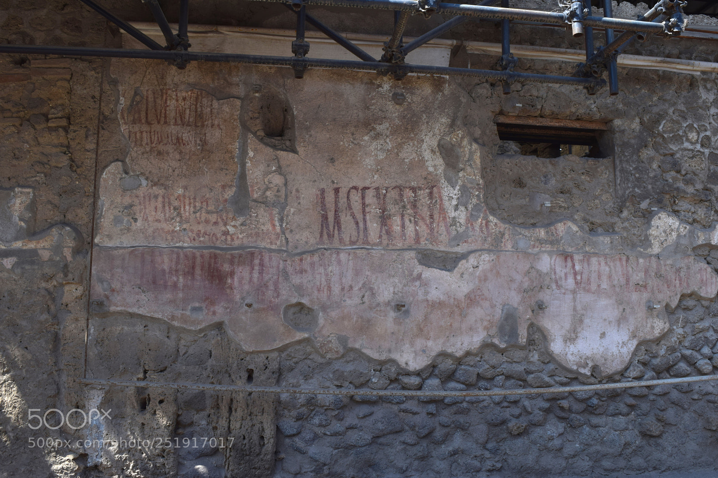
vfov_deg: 47.9
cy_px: 239
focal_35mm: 27
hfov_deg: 67.4
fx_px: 538
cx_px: 359
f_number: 14
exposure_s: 1/80
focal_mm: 18
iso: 100
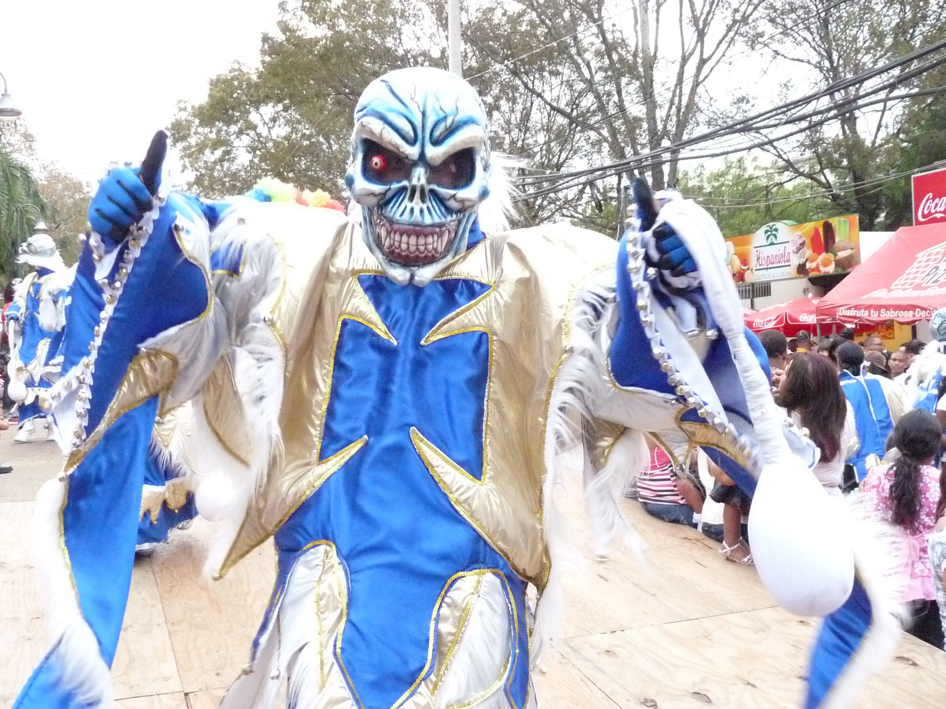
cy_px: 354
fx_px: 1093
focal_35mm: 40
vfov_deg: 36.0
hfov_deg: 46.8
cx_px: 473
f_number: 2.8
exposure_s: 1/125
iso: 640
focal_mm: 4.9
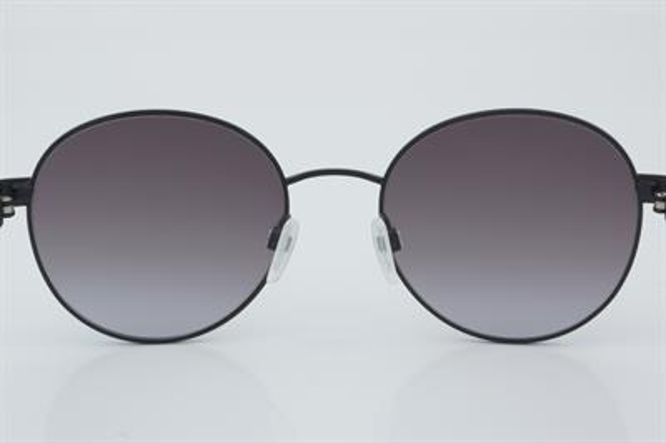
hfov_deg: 24.6
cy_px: 222
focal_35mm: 82
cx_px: 333
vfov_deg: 16.5
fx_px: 1525
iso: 100
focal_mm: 55
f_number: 32
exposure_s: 1/4
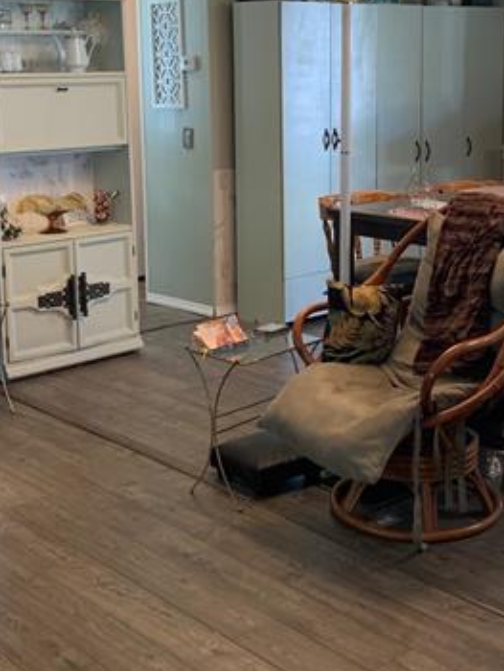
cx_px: 332
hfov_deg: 25.6
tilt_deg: -8.7
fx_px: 1105
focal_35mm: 57
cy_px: 220
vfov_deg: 33.4
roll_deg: +1.4
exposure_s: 1/60
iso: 125
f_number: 1.8
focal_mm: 4.25
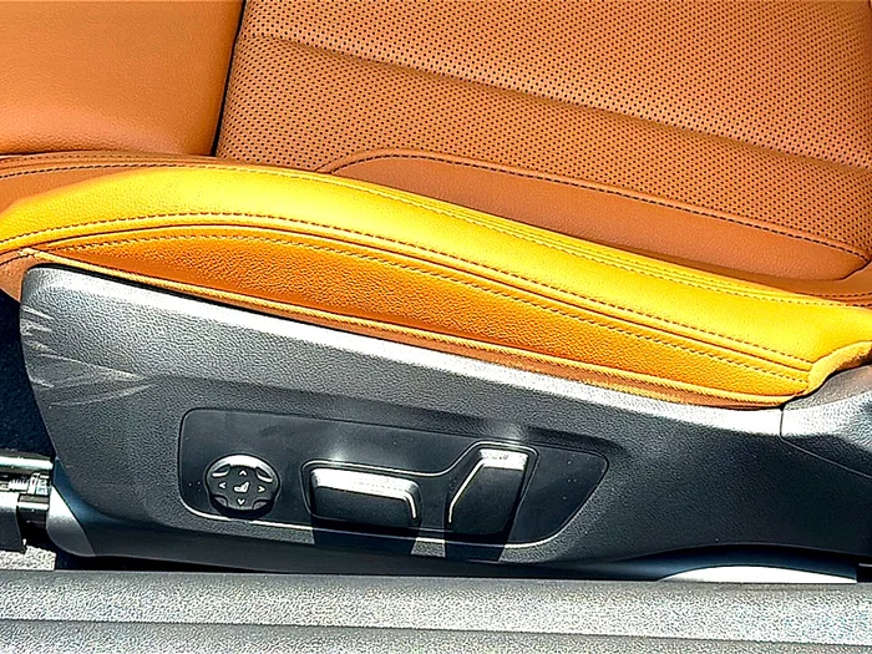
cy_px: 327
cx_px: 436
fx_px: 1562
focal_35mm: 62
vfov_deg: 23.7
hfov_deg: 31.2
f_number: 1.78
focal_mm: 6.86
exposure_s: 1/1215
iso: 64
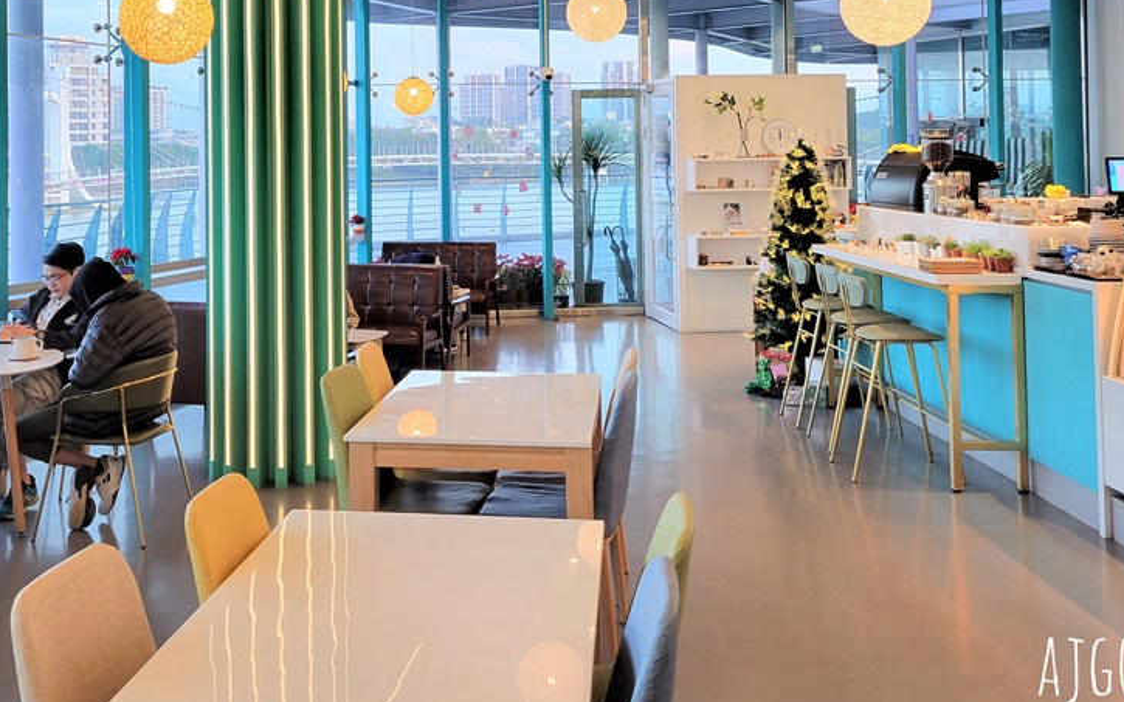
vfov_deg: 32.6
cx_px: 439
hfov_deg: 51.1
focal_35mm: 38
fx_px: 1164
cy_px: 139
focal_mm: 5.4
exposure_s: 1/119
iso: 200
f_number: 1.8
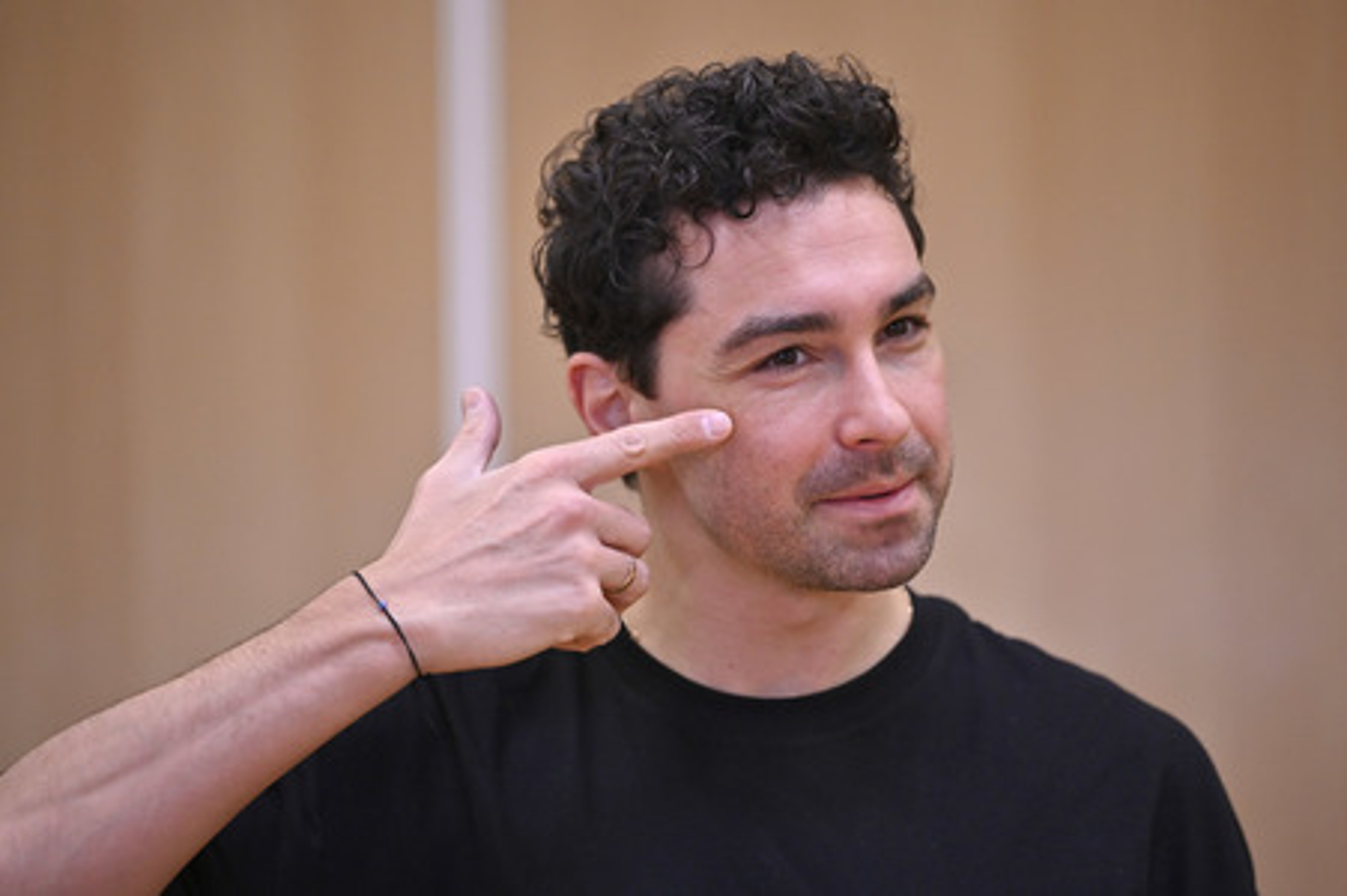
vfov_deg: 7.6
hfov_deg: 11.4
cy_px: 448
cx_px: 674
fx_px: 6730
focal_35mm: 180
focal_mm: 180
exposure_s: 1/320
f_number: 2.8
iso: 1600
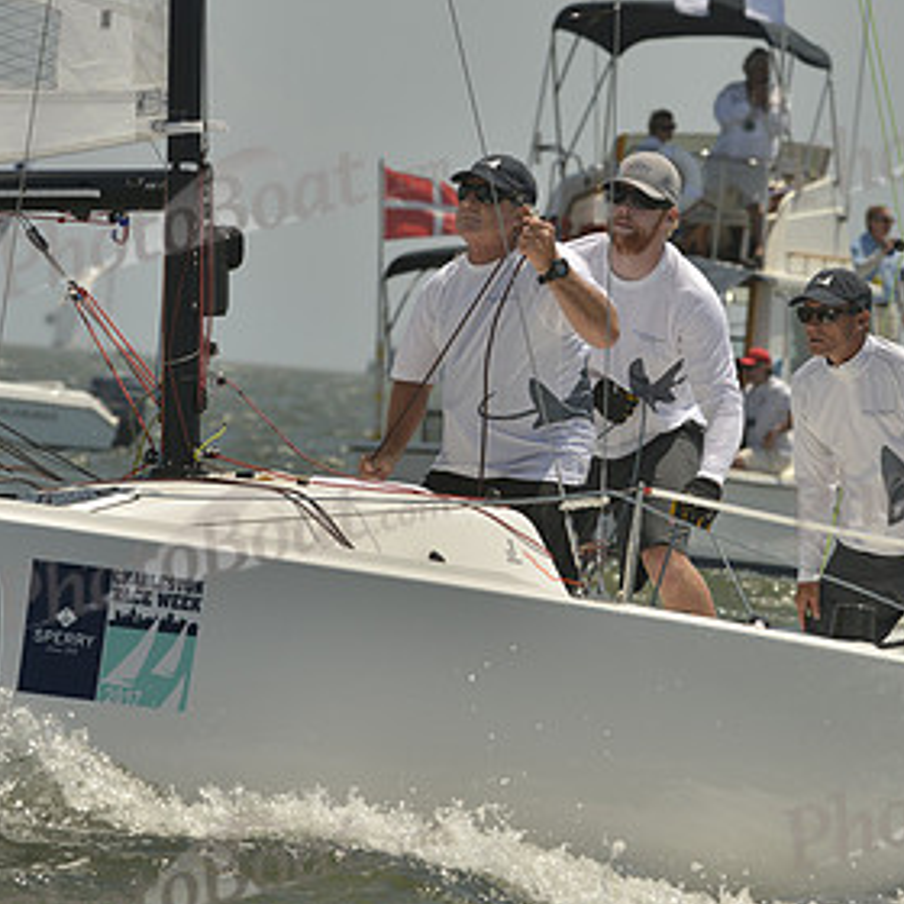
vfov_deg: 4.1
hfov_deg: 4.1
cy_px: 337
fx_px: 12498
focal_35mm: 423
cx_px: 620
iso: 280
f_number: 10
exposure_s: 1/1250
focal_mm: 240
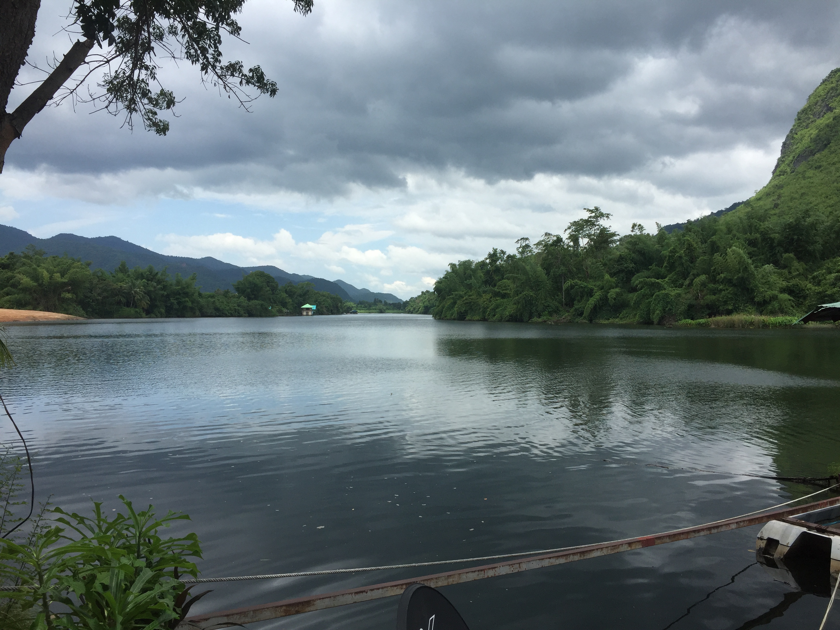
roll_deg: -0.4
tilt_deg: -1.8
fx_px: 704
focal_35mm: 29
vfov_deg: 48.2
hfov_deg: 61.7
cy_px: 315
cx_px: 420
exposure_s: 1/2198
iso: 32
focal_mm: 4.15
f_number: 2.2
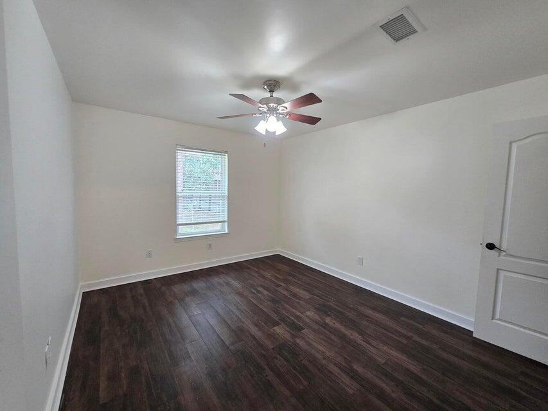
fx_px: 206
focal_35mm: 13
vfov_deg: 89.9
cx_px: 274
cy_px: 206
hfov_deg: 106.2
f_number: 2.2
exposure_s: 1/60
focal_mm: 2.2
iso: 500
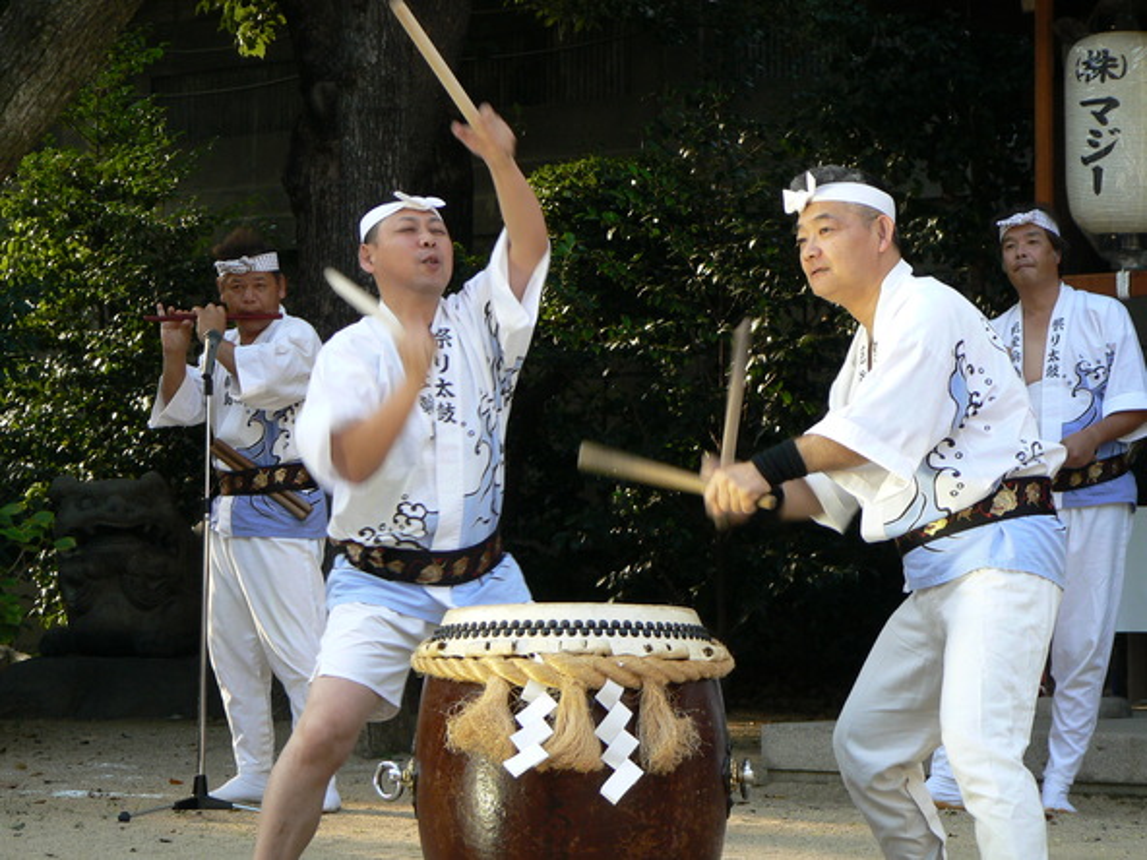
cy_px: 430
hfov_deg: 17.3
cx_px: 574
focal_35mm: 114
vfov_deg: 13.0
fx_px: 3777
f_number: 4
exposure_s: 1/80
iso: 80
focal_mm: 19
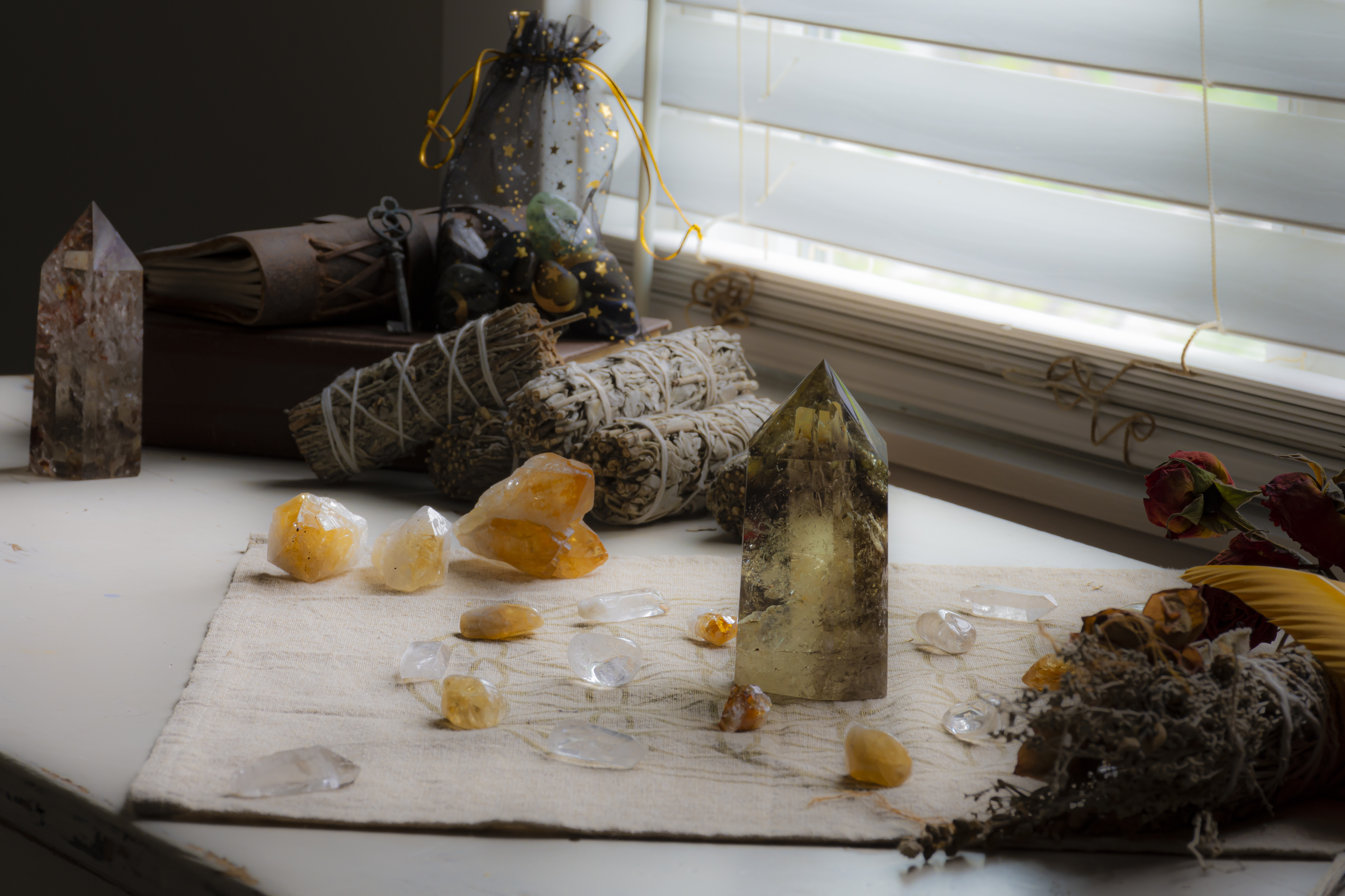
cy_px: 448
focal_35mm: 135
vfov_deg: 10.2
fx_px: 5043
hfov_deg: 15.2
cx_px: 672
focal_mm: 90
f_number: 13
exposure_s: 1/10
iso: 250
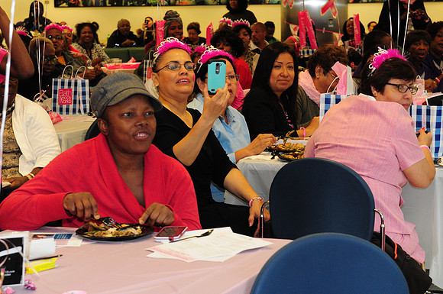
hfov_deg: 19.5
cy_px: 147
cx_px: 222
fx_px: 1290
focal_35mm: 105
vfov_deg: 13.0
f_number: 7.1
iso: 1600
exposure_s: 1/60
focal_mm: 70
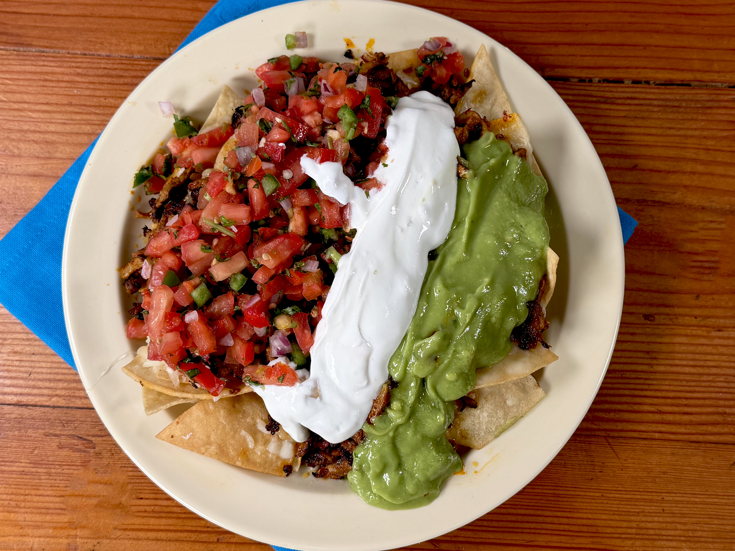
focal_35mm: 48
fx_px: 1019
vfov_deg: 30.3
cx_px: 368
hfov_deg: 39.7
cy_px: 276
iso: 50
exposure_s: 1/144
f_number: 1.78
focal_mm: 6.76
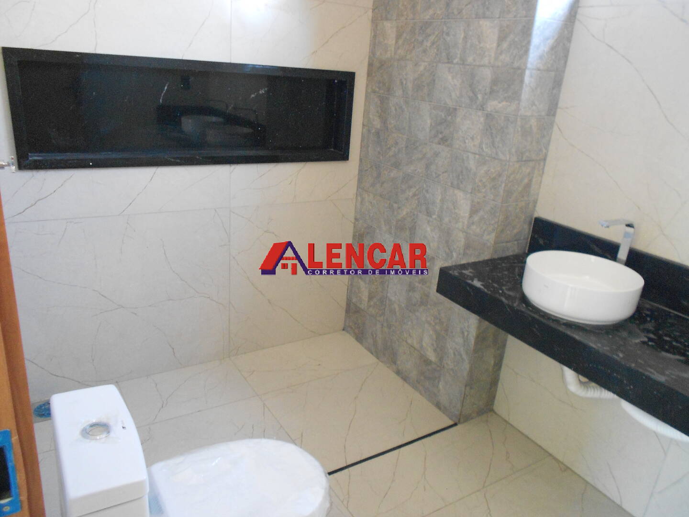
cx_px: 344
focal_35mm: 26
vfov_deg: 53.1
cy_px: 258
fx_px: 518
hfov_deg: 67.3
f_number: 3.2
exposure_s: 1/15
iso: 400
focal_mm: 4.6
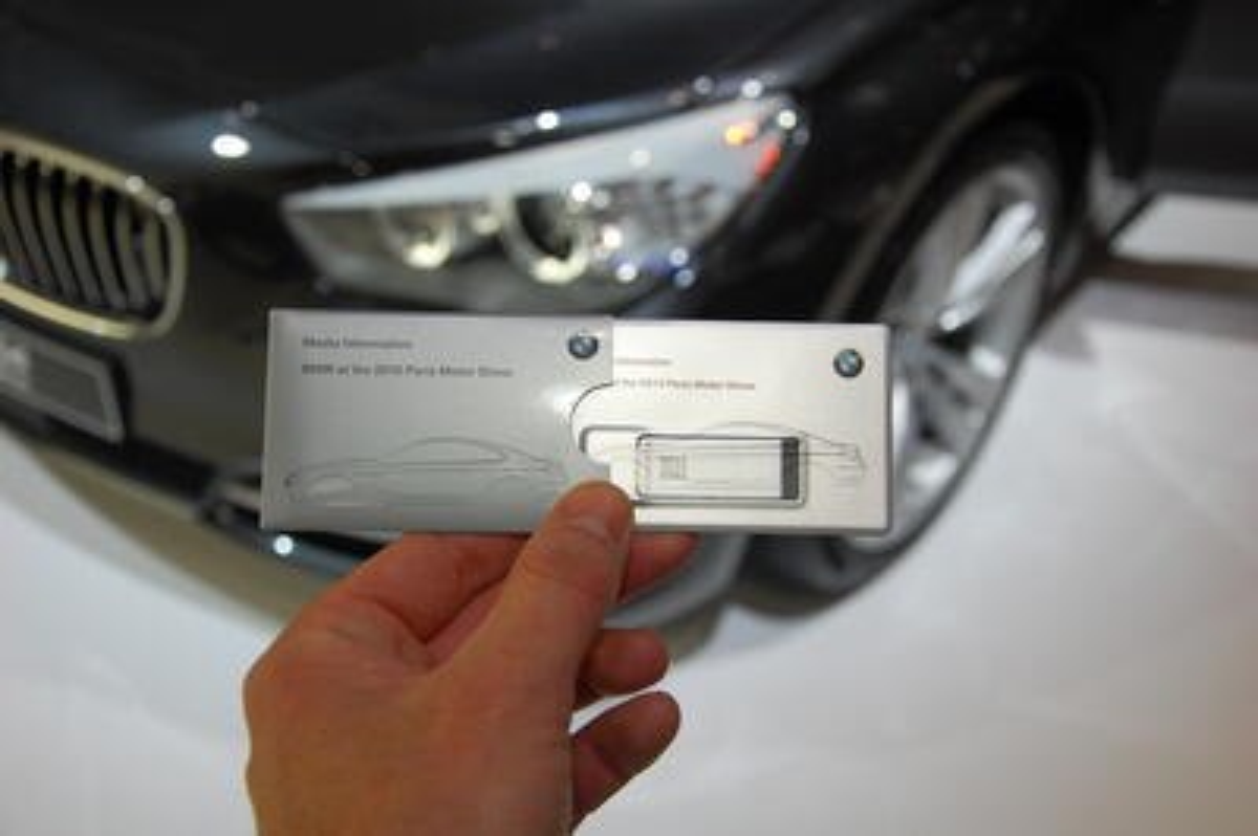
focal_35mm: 48
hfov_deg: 41.1
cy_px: 418
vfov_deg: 28.0
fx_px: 1676
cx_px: 629
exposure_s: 1/100
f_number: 5
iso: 200
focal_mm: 32
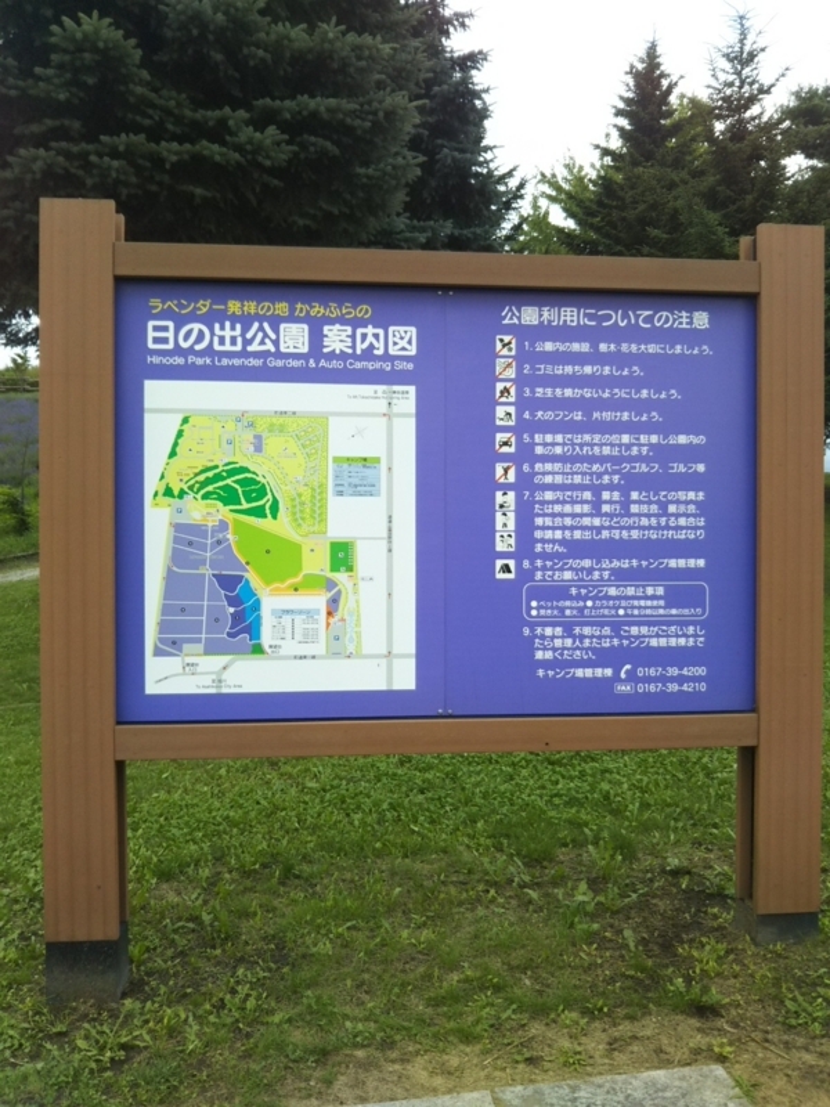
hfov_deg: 46.8
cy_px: 554
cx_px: 415
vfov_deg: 60.0
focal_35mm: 30
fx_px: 959
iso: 25
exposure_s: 1/124
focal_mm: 4
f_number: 2.2
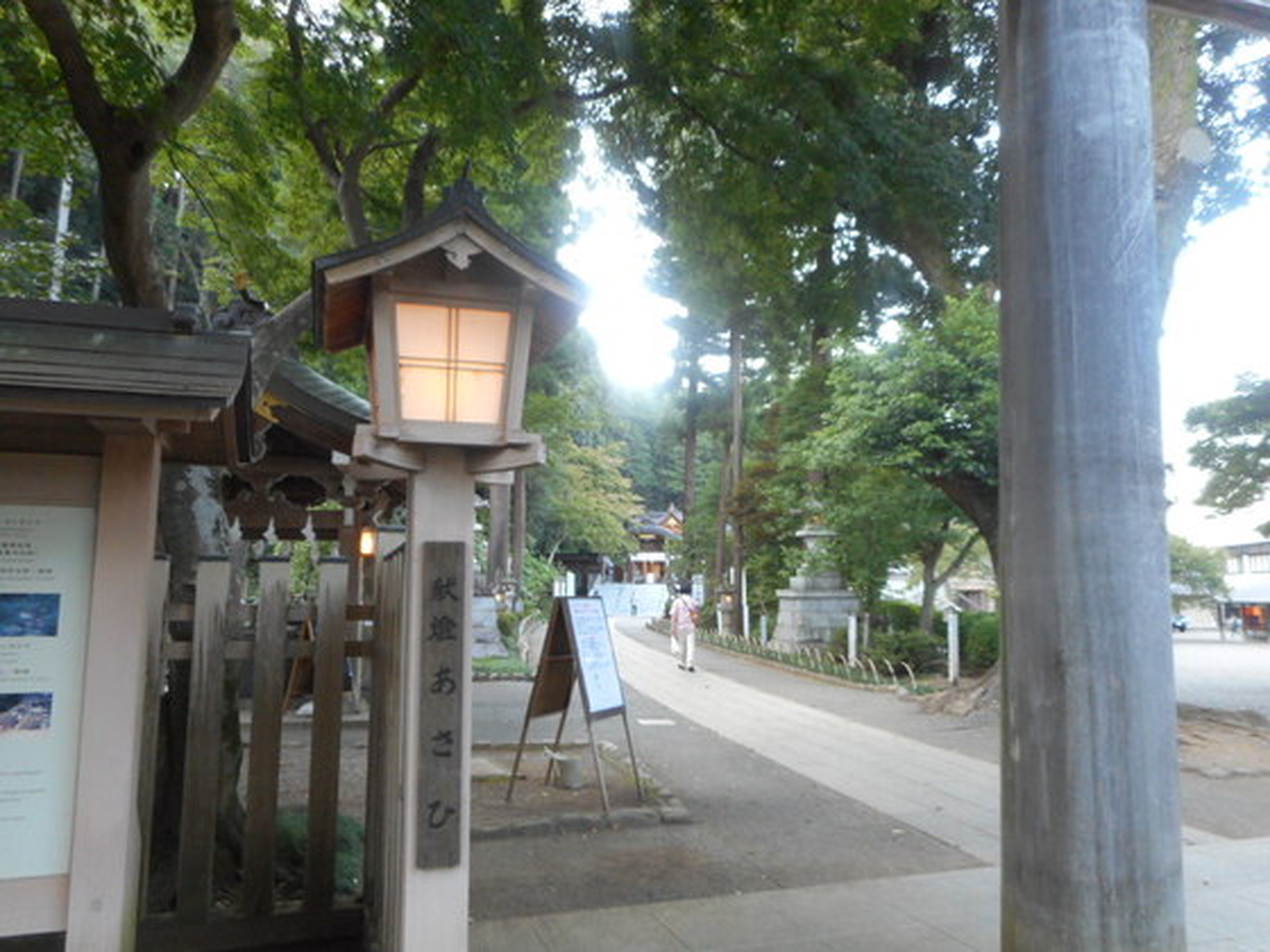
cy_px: 476
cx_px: 635
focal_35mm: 25
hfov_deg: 69.4
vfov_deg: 54.9
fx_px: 917
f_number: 3.7
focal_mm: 4.5
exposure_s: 1/30
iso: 180
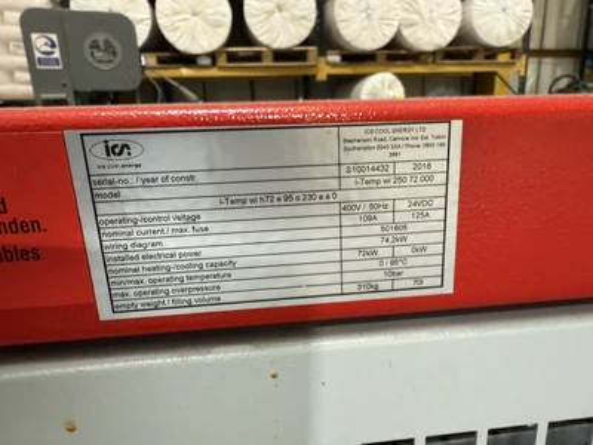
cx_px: 296
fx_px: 411
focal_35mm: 24
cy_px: 222
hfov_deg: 71.6
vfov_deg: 56.8
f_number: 2.2
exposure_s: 1/50
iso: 400
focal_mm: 2.22
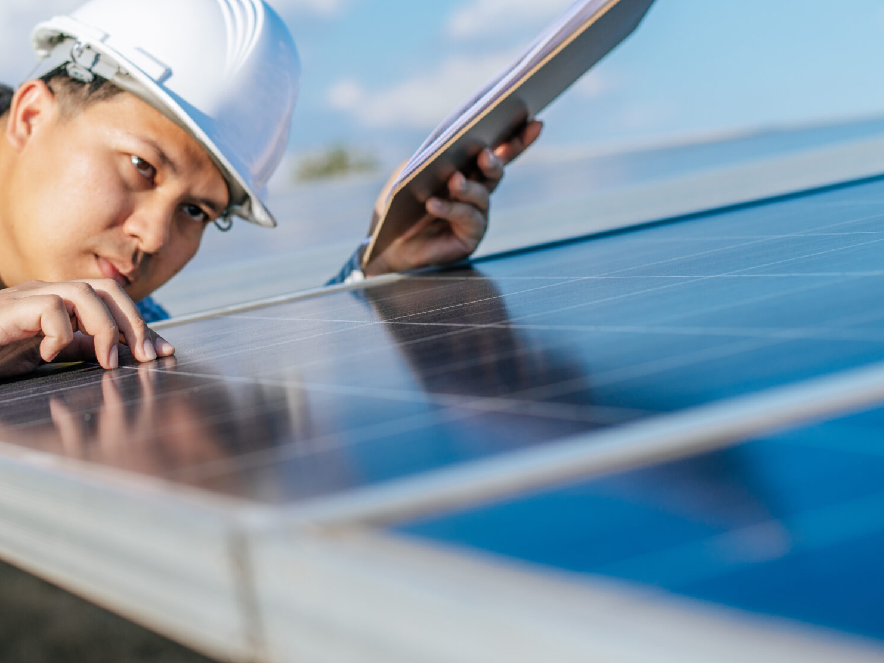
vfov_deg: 17.7
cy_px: 160
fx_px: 2119
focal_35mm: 83
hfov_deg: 23.3
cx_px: 189
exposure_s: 1/2000
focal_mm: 50
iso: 100
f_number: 2.8
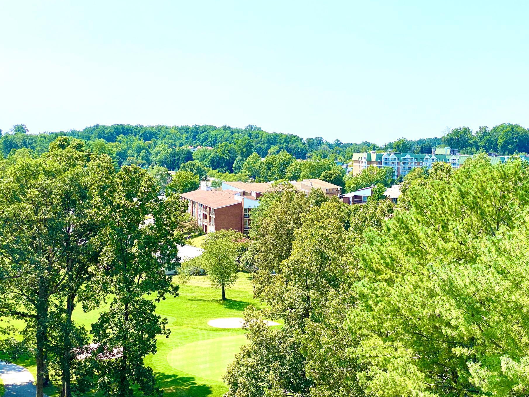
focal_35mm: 59
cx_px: 290
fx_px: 902
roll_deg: -1.4
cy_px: 217
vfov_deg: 24.8
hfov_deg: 32.7
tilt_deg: -3.1
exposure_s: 1/1845
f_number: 2
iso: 20
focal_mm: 6
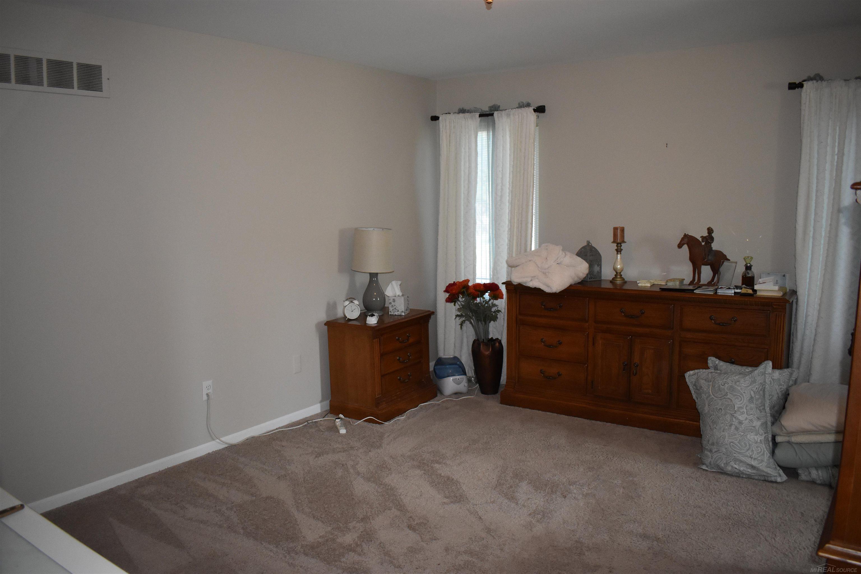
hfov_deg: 67.4
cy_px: 287
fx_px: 646
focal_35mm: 27
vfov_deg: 47.9
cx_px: 430
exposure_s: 1/80
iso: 1600
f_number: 3.5
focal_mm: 18
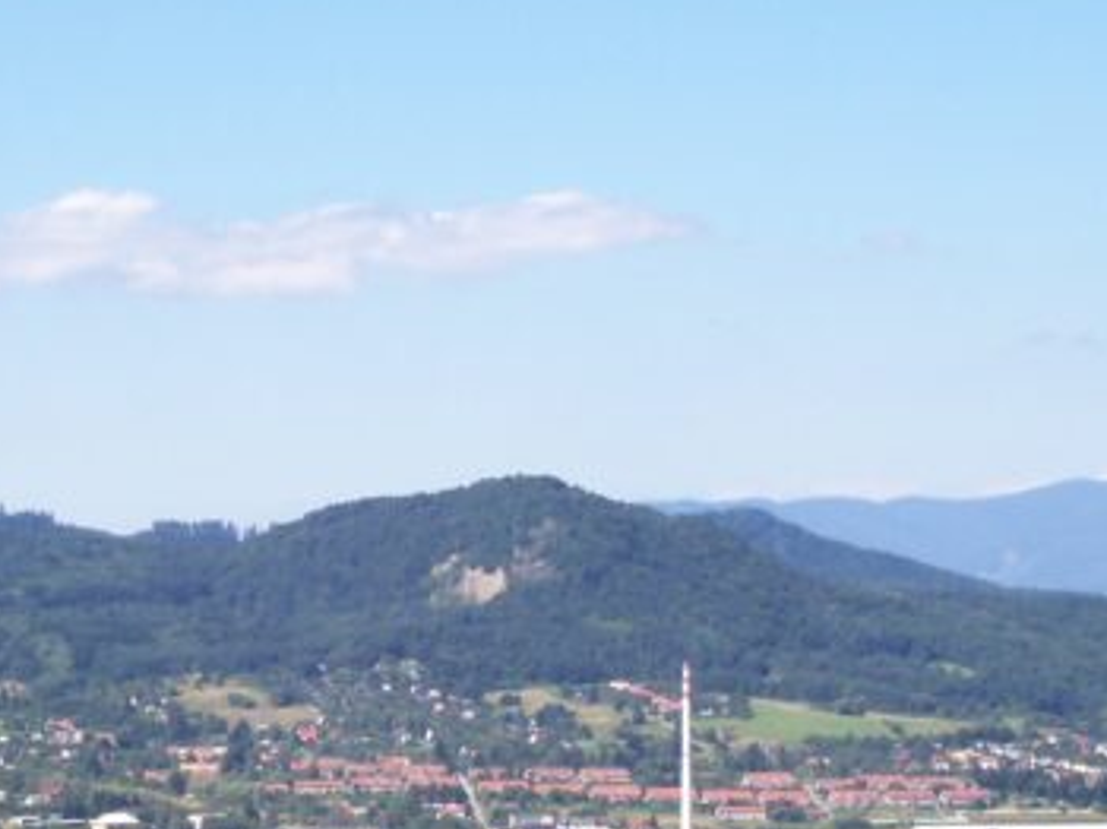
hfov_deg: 11.3
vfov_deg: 8.5
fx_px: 5593
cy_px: 620
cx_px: 316
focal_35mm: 175
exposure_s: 1/125
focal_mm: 16.8
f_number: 9.5
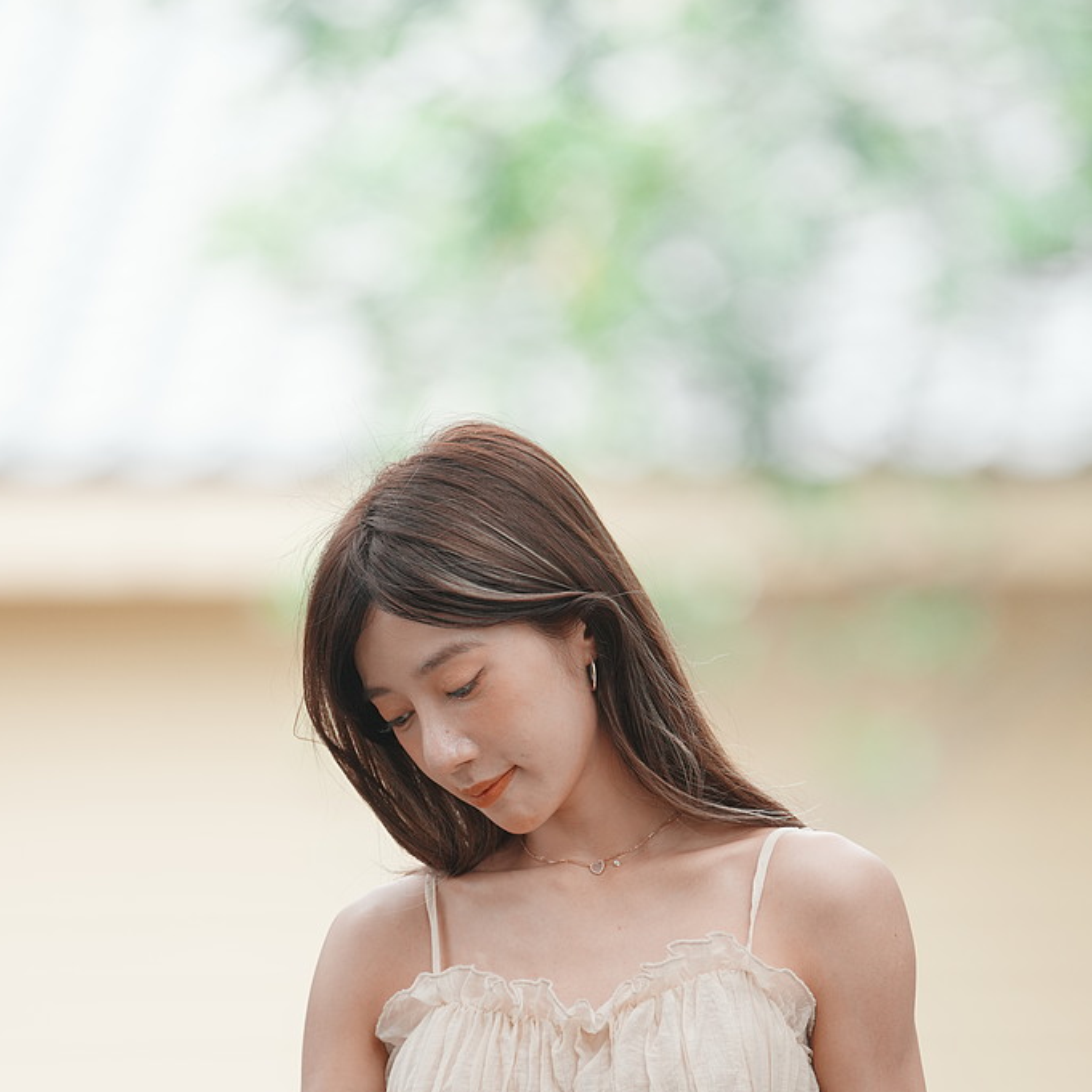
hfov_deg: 3.0
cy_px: 733
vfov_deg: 3.0
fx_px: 20843
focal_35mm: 584
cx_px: 582
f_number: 4.5
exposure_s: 1/400
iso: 500
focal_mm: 400
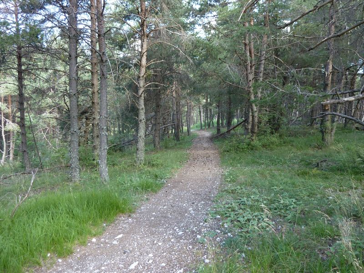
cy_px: 136
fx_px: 263
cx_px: 182
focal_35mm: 25
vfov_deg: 54.9
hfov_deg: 69.4
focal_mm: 4.1
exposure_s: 1/30
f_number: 3.3
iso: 160
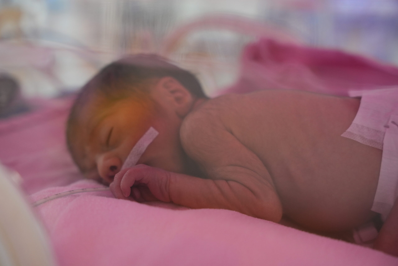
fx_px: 617
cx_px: 199
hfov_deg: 35.7
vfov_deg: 24.3
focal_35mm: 56
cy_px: 133
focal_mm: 55.8
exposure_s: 1/100
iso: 3200
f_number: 4
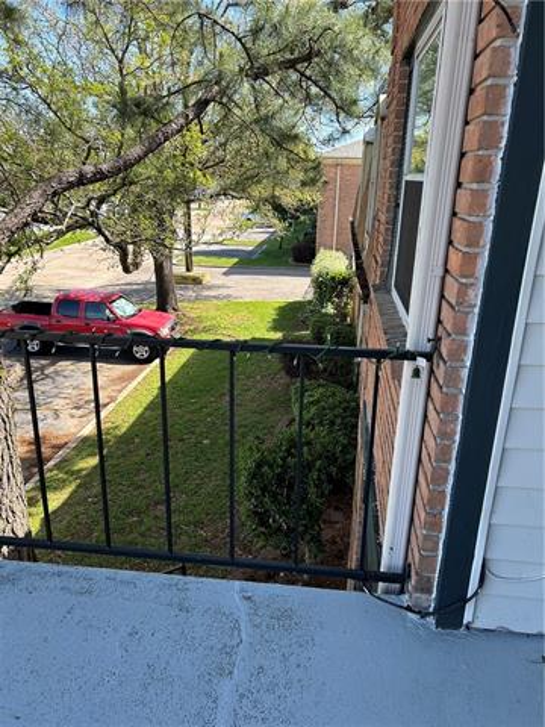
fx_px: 546
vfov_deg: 67.3
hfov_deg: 53.1
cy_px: 364
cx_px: 272
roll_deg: -1.8
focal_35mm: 26
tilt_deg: -13.8
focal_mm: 5.7
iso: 50
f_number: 1.5
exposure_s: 1/743
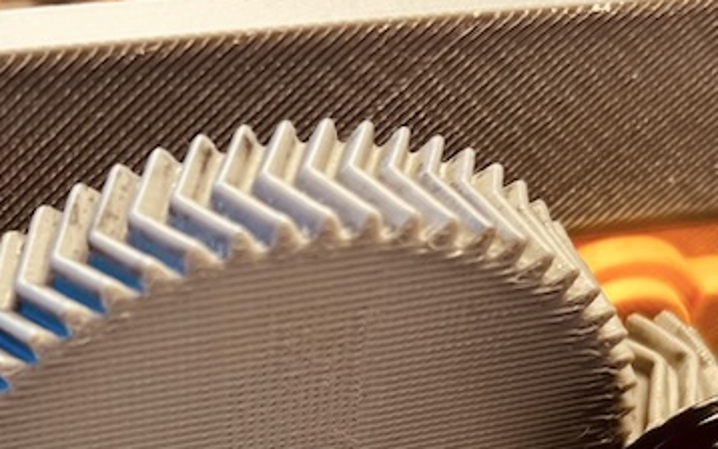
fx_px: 1507
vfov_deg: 16.6
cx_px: 319
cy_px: 453
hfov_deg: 26.8
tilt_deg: -45.9
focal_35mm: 77
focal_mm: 5.1
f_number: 1.6
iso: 50
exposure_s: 1/100
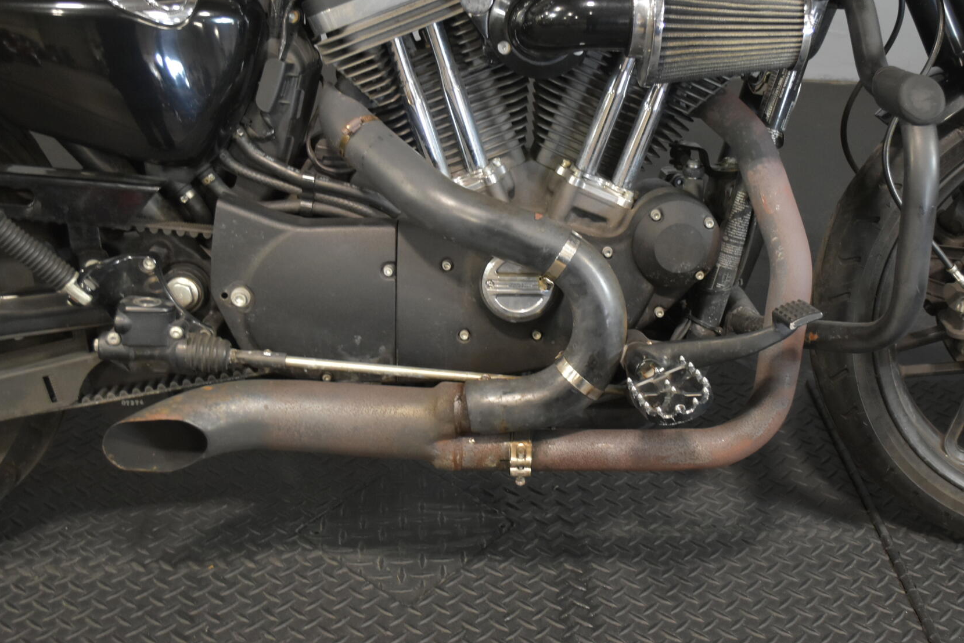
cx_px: 559
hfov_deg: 41.8
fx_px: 1259
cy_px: 267
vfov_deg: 28.6
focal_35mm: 47
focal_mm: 26
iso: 1600
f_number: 4.2
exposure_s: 1/25
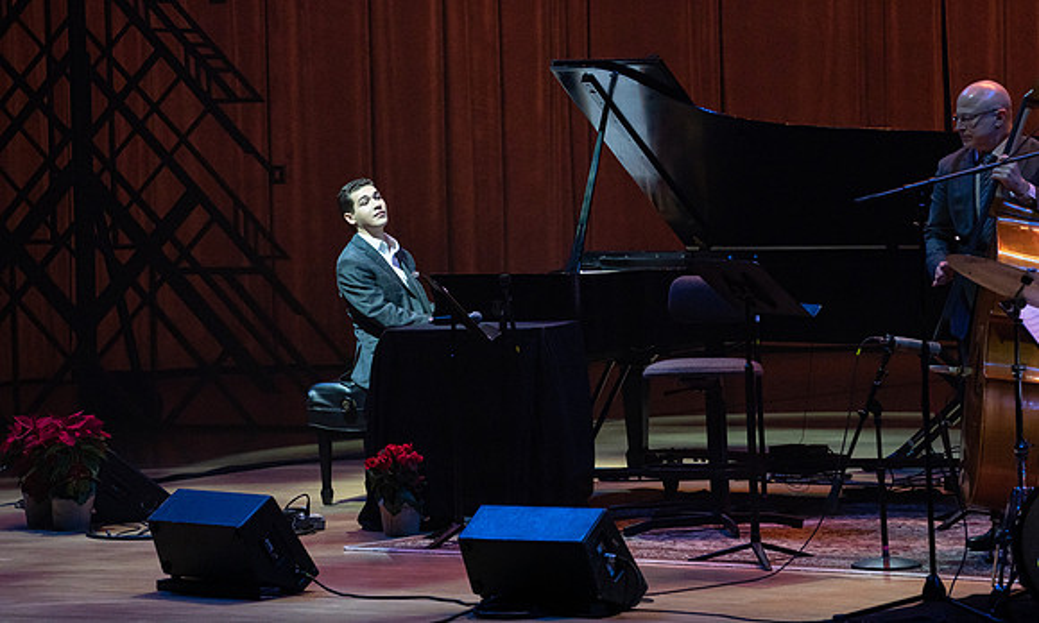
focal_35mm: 228
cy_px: 241
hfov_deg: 9.3
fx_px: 6383
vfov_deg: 5.6
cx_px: 464
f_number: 6.3
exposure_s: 1/250
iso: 2500
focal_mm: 200
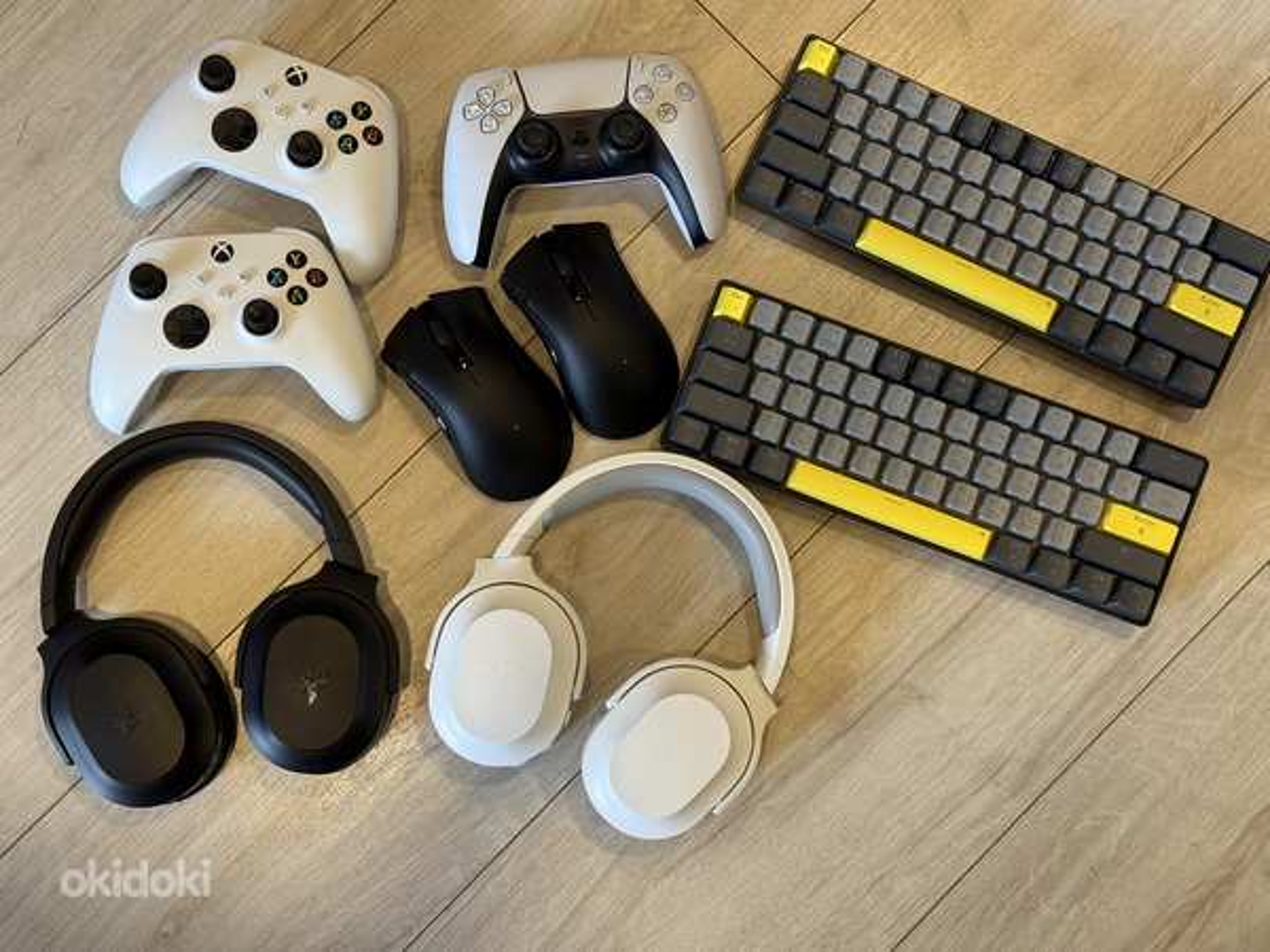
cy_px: 476
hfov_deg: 39.7
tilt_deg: -85.6
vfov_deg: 30.3
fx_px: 1761
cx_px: 635
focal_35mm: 48
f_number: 1.78
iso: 125
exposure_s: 1/50
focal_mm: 6.76
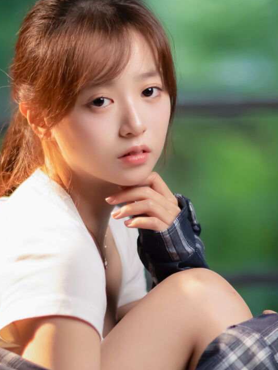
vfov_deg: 9.6
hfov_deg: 7.2
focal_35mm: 206
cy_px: 314
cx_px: 122
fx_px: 2205
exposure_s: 1/100
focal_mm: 85
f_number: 1.4
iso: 800
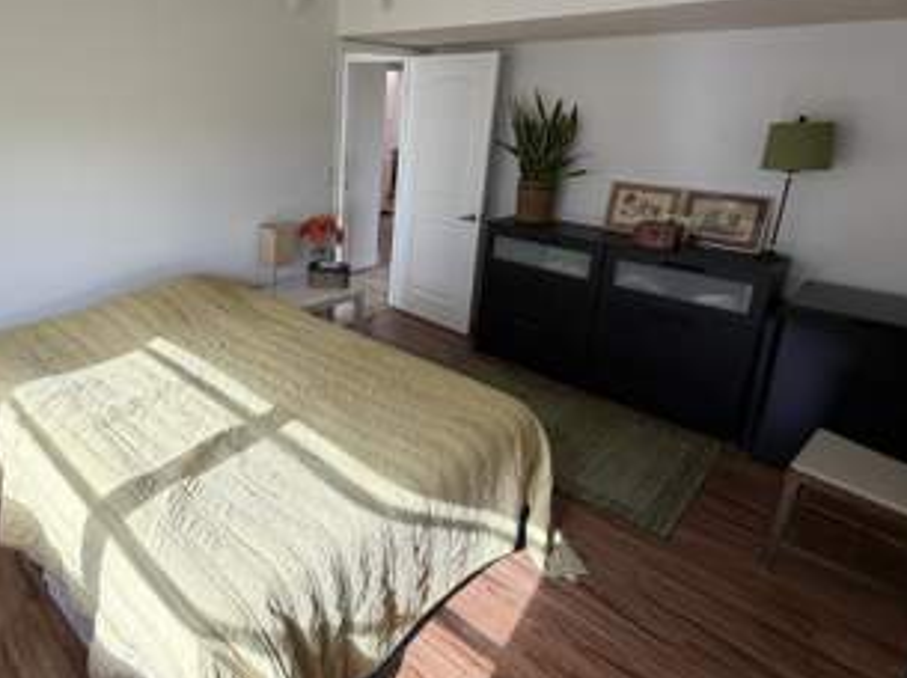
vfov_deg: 60.5
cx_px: 324
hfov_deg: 74.7
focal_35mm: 22
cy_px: 272
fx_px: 576
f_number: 2.2
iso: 64
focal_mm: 2.22
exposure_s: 1/121
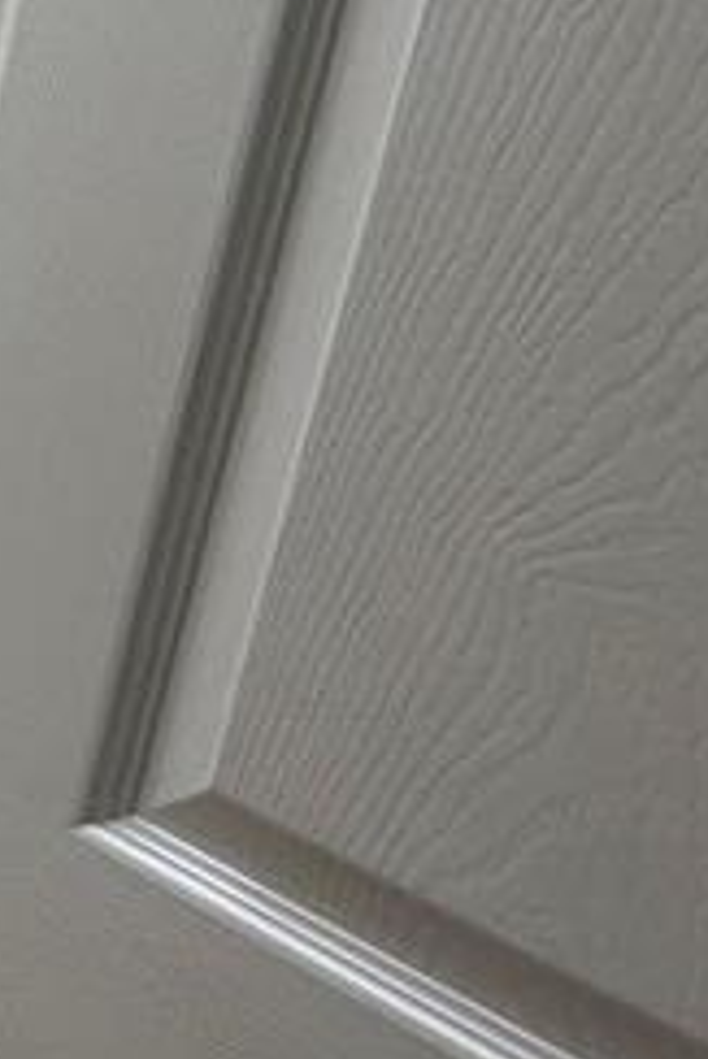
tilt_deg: -15.8
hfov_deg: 11.9
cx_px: -1355
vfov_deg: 32.6
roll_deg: -2.0
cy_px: 343
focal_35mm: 61
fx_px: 1797
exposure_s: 1/120
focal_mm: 2.22
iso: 80
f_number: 2.2
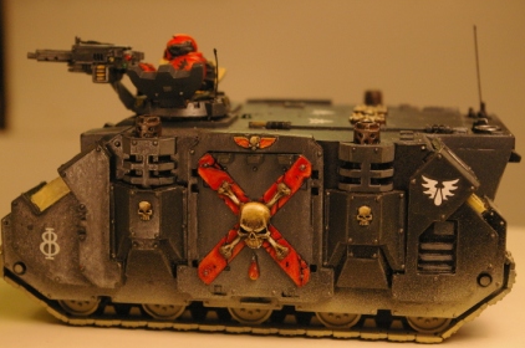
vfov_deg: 19.8
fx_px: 998
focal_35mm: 69
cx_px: 271
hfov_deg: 29.5
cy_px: 184
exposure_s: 1/750
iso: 1600
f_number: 8
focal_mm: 43
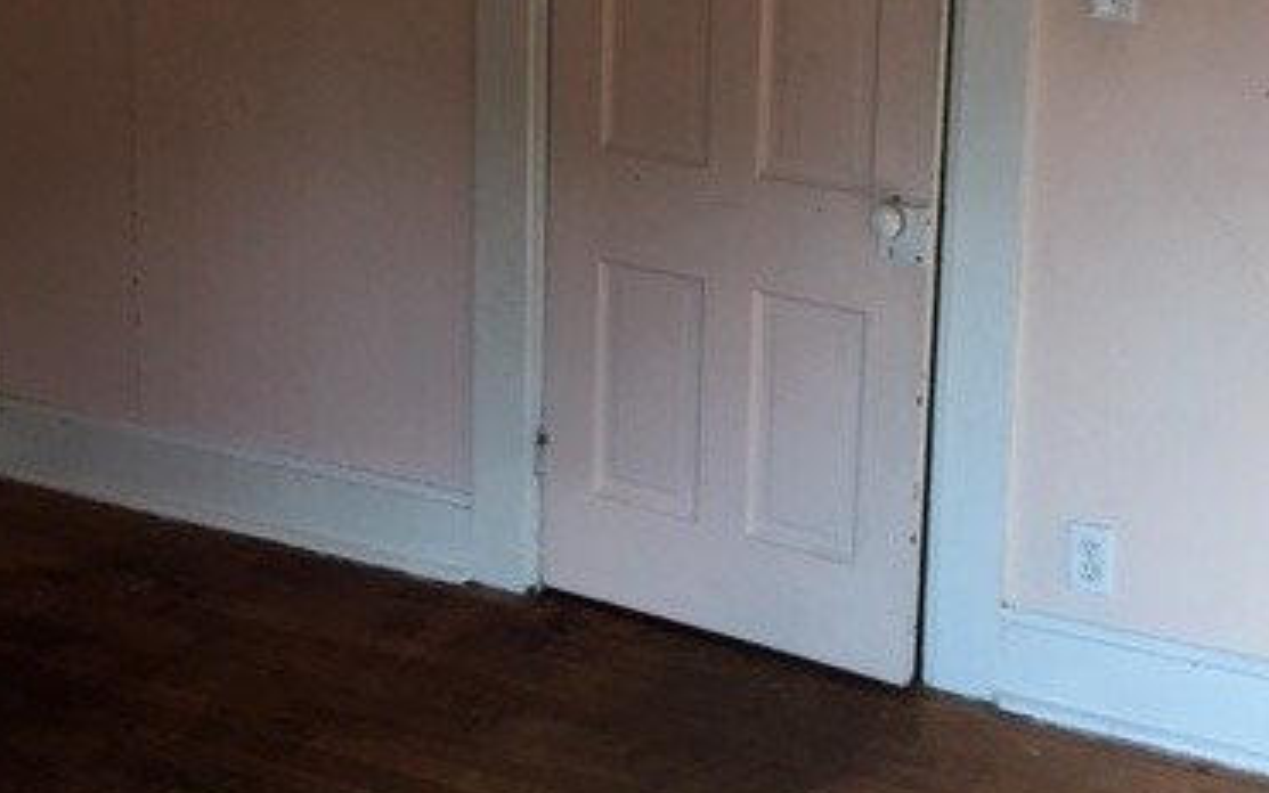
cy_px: -7
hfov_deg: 37.8
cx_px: 831
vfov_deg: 23.4
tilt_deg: -8.0
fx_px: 1833
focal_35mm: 53
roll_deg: -0.6
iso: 40
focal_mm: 4.15
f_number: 2.2
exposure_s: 1/120
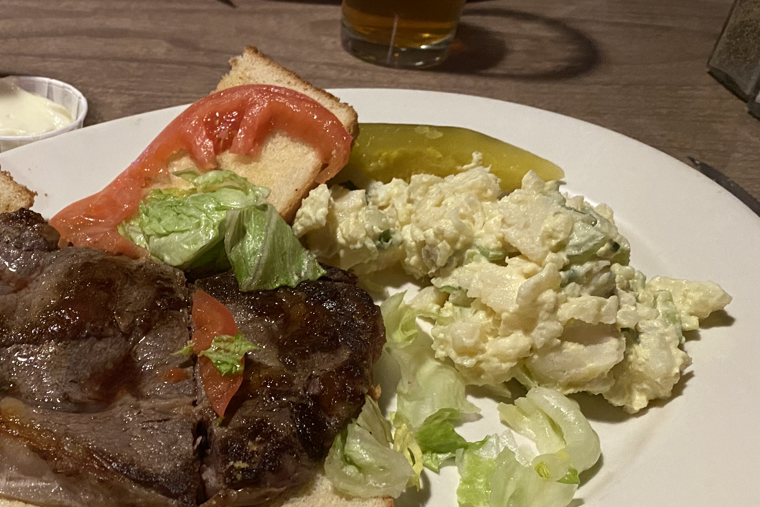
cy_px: 312
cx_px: 206
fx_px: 866
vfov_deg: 32.5
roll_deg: -4.0
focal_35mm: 41
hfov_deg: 46.0
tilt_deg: -41.7
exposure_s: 1/30
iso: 640
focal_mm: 4.25
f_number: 1.8
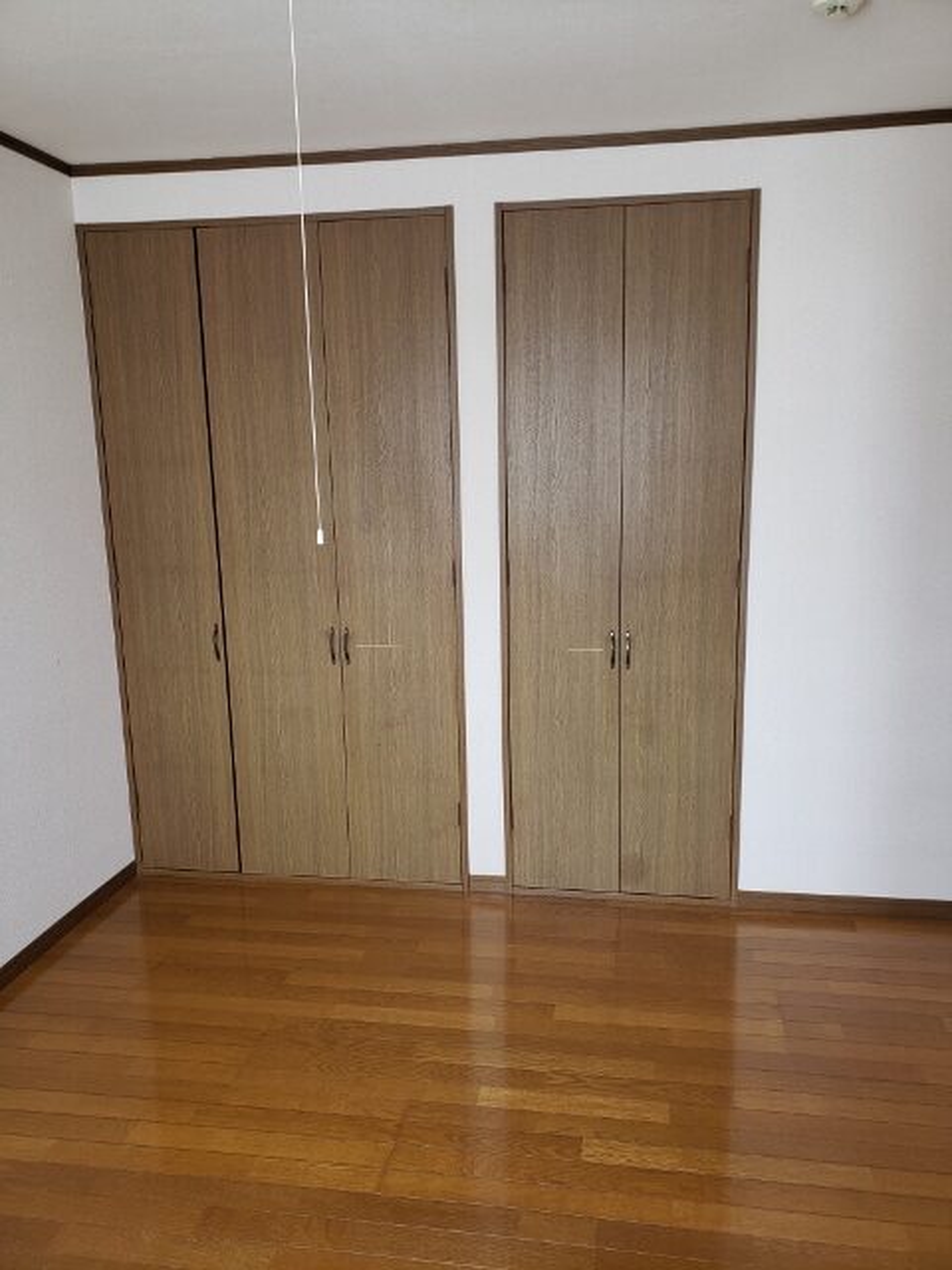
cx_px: 476
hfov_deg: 53.1
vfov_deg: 67.3
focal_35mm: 26
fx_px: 953
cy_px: 635
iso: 50
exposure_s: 1/50
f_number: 2.4
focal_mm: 4.3
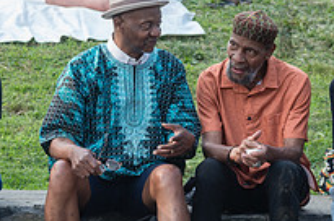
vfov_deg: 4.4
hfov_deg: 6.6
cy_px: 111
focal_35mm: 313
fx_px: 2899
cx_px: 25
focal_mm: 100
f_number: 4.5
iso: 200
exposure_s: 1/320
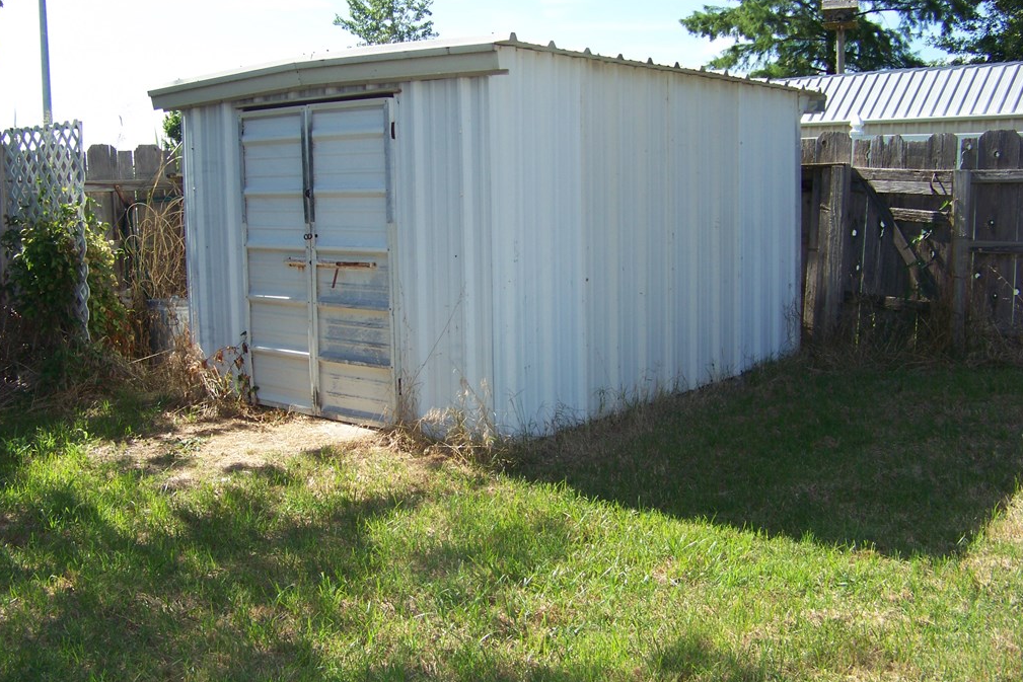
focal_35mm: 38
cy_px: 327
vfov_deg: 35.1
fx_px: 1080
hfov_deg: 50.7
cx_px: 508
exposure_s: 1/640
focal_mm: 5.85
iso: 68
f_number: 2.8
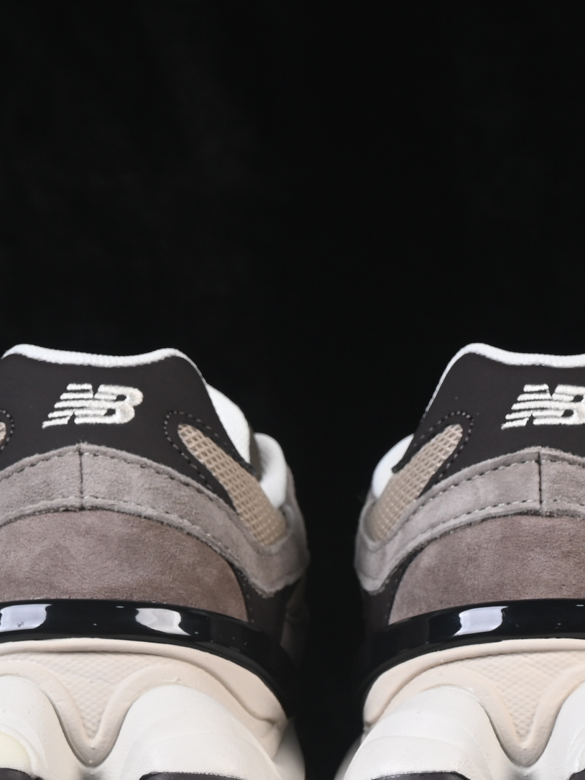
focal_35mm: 185
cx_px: 369
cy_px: 431
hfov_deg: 8.0
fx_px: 4168
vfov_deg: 10.7
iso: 160
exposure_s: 1/80
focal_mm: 50
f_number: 8
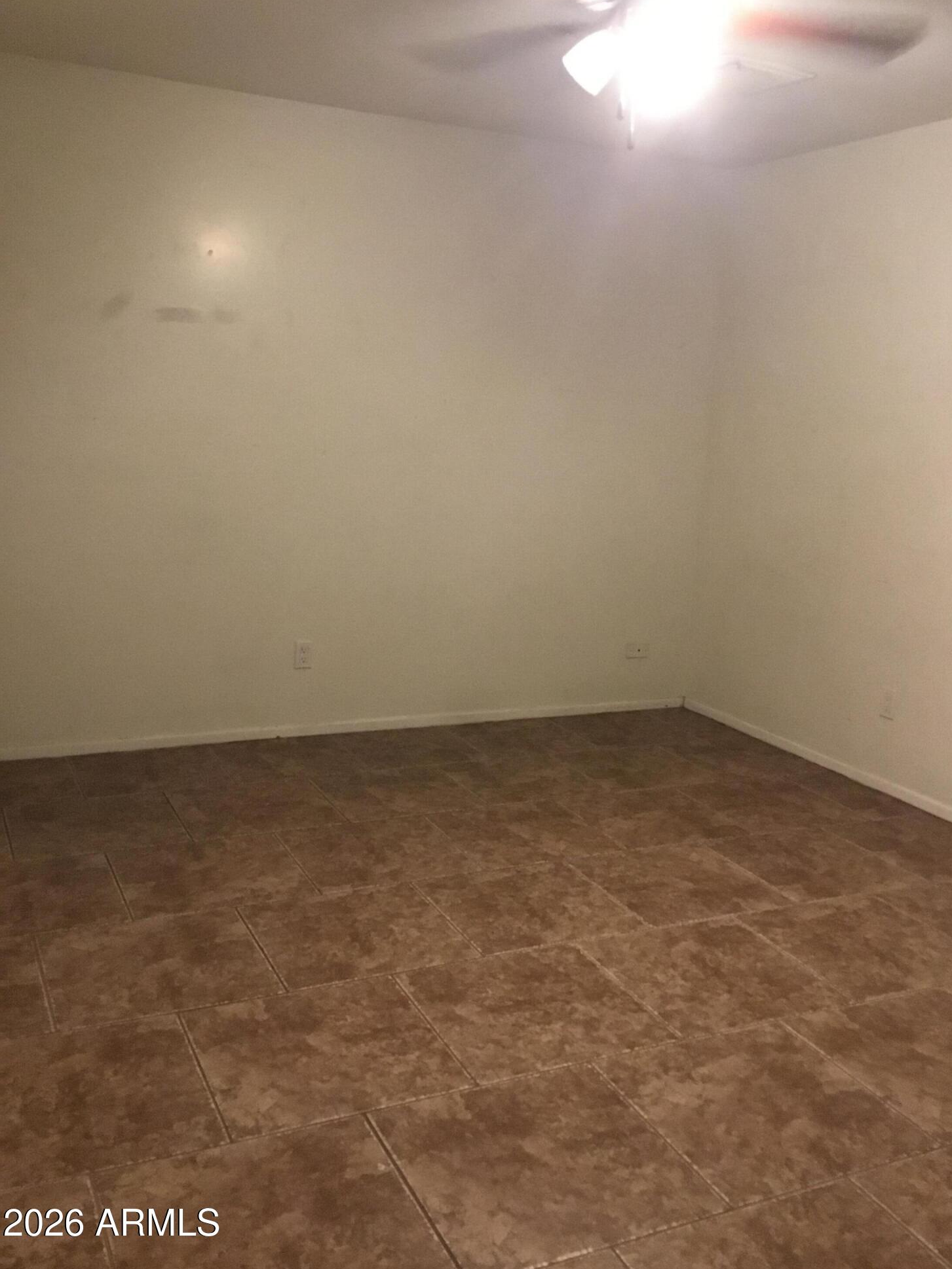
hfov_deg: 44.1
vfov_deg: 56.8
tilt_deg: -9.5
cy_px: 628
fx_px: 1174
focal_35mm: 32
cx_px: 491
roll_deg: -2.0
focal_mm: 3.3
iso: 250
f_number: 2.4
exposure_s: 1/15
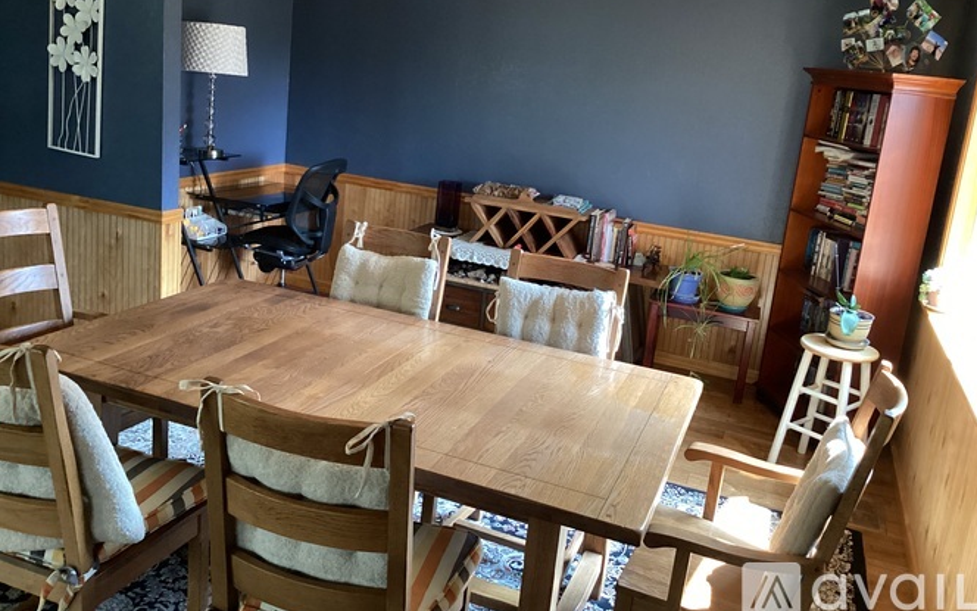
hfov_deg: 58.1
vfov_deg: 38.2
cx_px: 489
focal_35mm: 33
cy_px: 253
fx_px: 879
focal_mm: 3.3
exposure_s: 1/60
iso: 400
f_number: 2.4
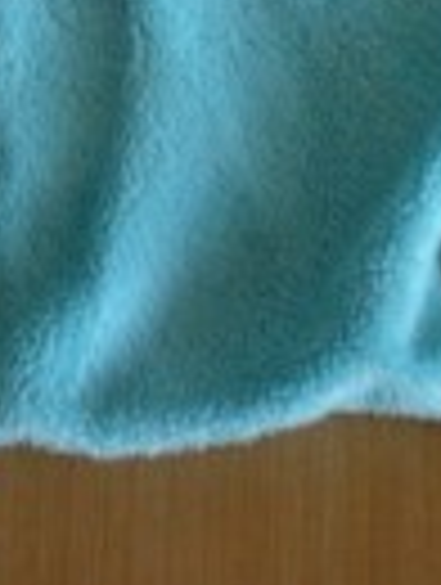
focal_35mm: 152
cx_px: 22
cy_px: -405
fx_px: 2574
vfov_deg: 12.1
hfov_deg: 9.7
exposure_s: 1/55
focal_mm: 6.3
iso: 173
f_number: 3.1
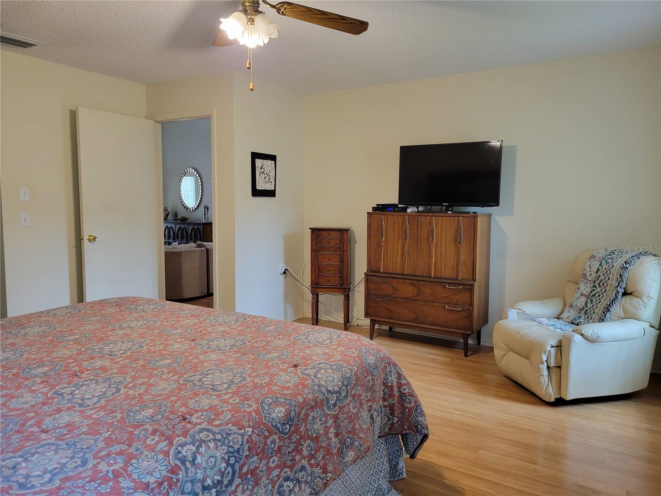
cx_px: 330
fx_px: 496
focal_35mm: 26
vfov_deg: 53.1
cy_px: 248
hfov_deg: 67.3
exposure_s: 1/60
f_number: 1.8
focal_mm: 5.4
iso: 200
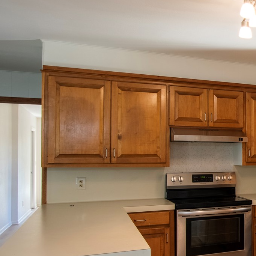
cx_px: 348
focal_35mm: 46
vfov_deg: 36.5
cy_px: 168
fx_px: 385
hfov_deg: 28.7
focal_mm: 17
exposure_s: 1/30
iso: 800
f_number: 11
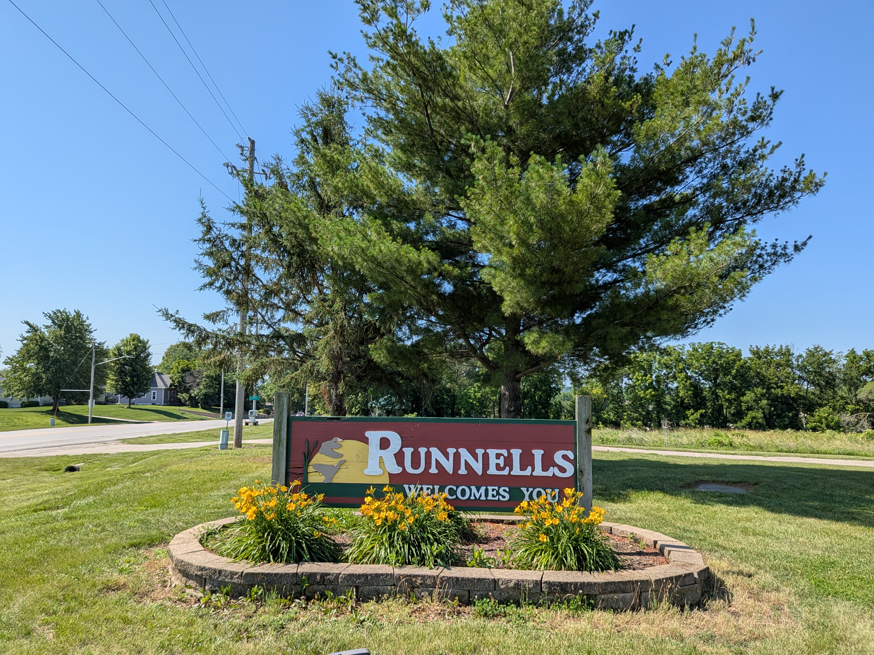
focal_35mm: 24
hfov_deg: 71.6
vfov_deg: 56.8
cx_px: 437
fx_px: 606
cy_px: 328
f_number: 1.7
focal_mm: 4.53
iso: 50
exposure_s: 1/2309
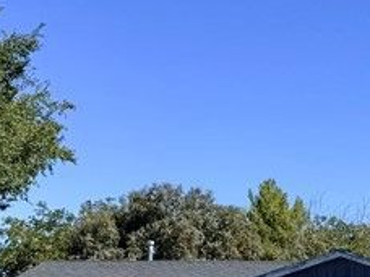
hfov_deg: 17.2
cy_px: 334
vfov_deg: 13.3
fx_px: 1154
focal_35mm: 108
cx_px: 477
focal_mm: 6.76
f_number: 1.78
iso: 80
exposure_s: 1/6173
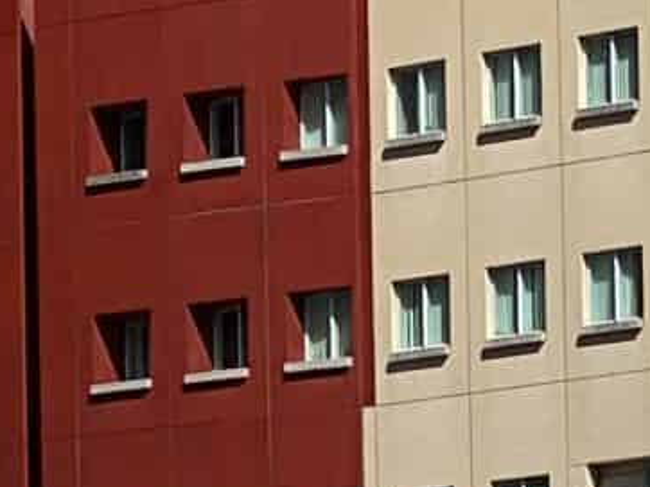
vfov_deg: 3.9
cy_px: 1348
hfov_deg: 5.4
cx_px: 183
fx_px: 6906
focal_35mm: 368
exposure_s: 1/2660
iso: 20
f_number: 2
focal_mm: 6
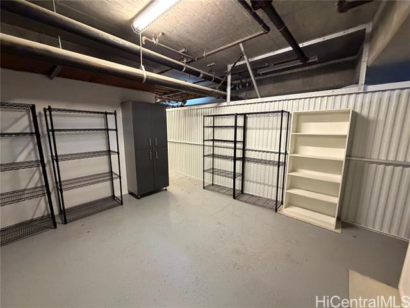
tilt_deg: -7.7
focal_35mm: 14
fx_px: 166
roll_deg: +0.5
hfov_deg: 102.1
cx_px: 205
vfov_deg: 85.7
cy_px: 154
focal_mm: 2.22
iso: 800
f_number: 2.2
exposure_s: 1/60
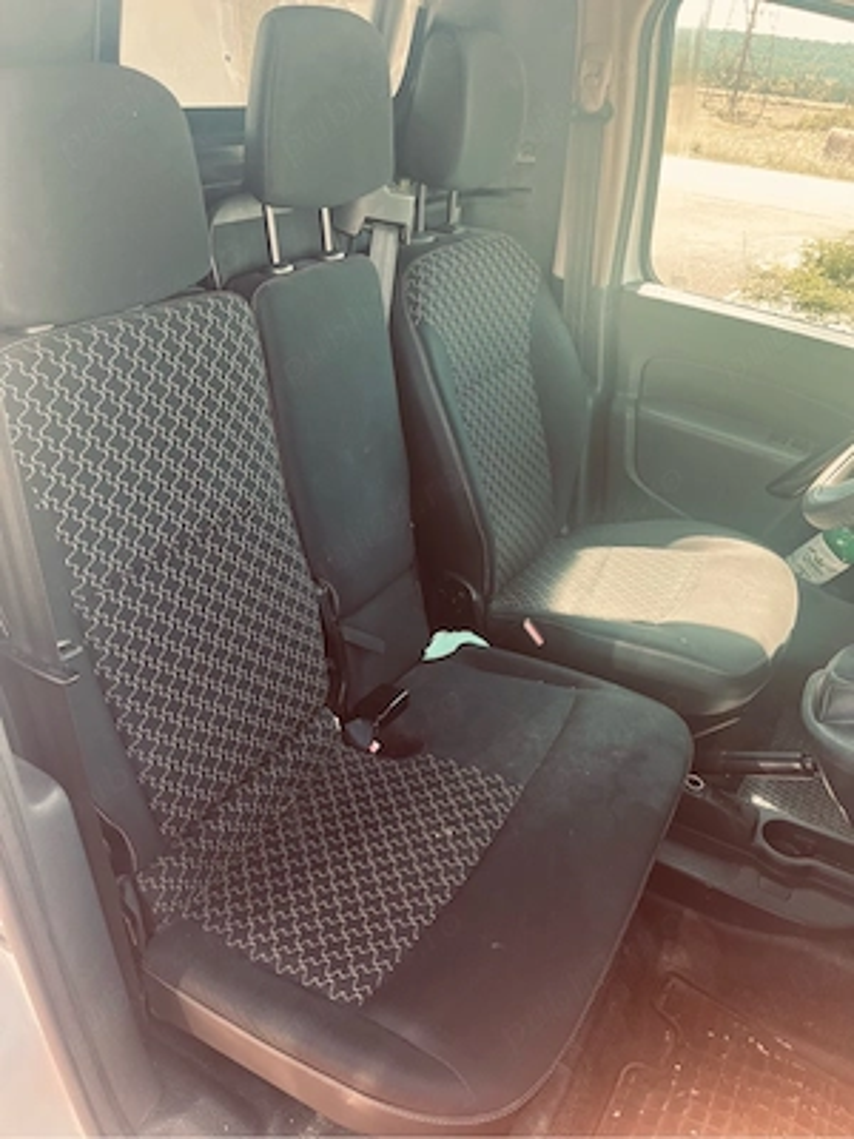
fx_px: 855
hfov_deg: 53.1
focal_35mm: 26
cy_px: 570
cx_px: 427
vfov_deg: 67.3
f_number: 1.6
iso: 64
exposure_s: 1/133
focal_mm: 5.1
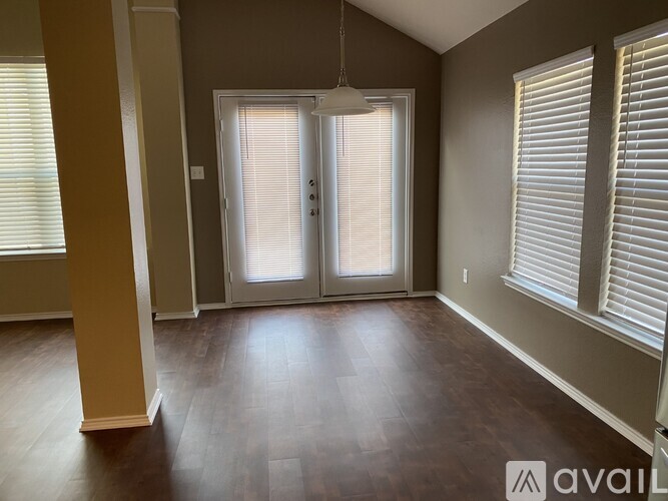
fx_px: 502
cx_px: 334
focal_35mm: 26
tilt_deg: -9.5
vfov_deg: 53.0
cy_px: 250
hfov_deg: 67.3
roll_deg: +1.4
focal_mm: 4.25
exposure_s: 1/60
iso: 125
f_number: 1.8
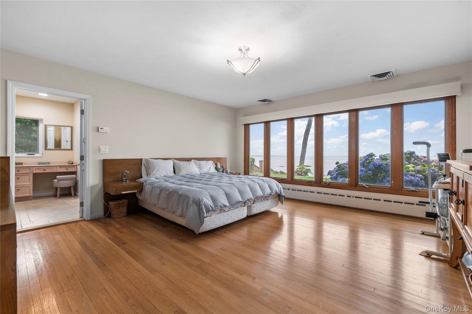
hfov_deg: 100.4
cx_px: 236
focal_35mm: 15
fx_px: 197
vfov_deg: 77.2
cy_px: 157
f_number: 8
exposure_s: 1/15
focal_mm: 15
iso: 500
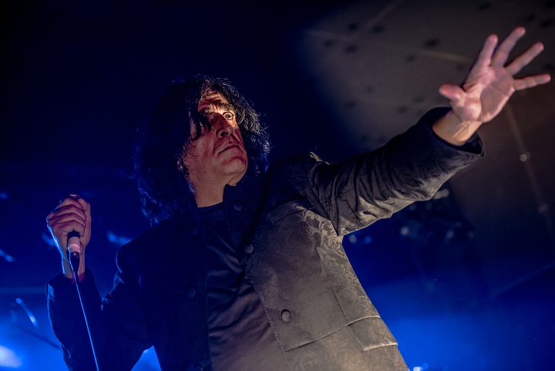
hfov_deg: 28.8
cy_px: 186
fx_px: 1080
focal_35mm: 70
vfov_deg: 19.5
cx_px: 278
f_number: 2.8
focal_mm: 70
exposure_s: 1/100
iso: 2000
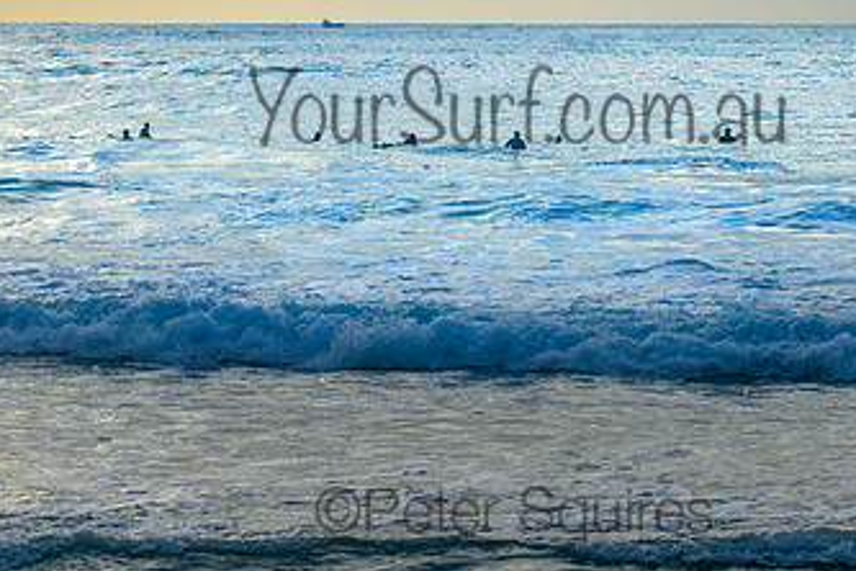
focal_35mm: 248
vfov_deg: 5.5
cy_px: 84
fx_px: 5896
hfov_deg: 8.3
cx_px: 514
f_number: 5.6
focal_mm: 140
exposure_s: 1/2000
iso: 450
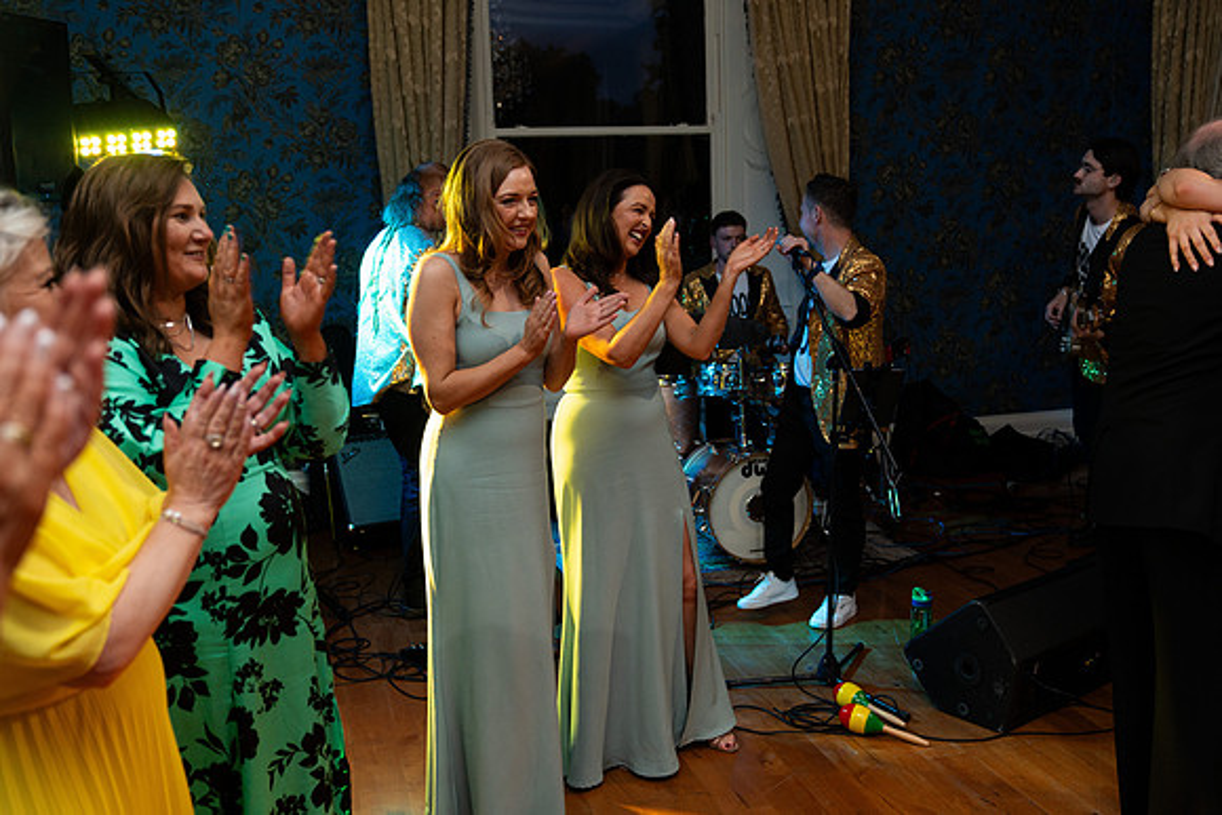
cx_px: 611
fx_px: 1154
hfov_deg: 55.8
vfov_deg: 38.9
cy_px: 408
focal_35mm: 34
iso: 1250
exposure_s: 1/160
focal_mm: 34
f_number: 2.8
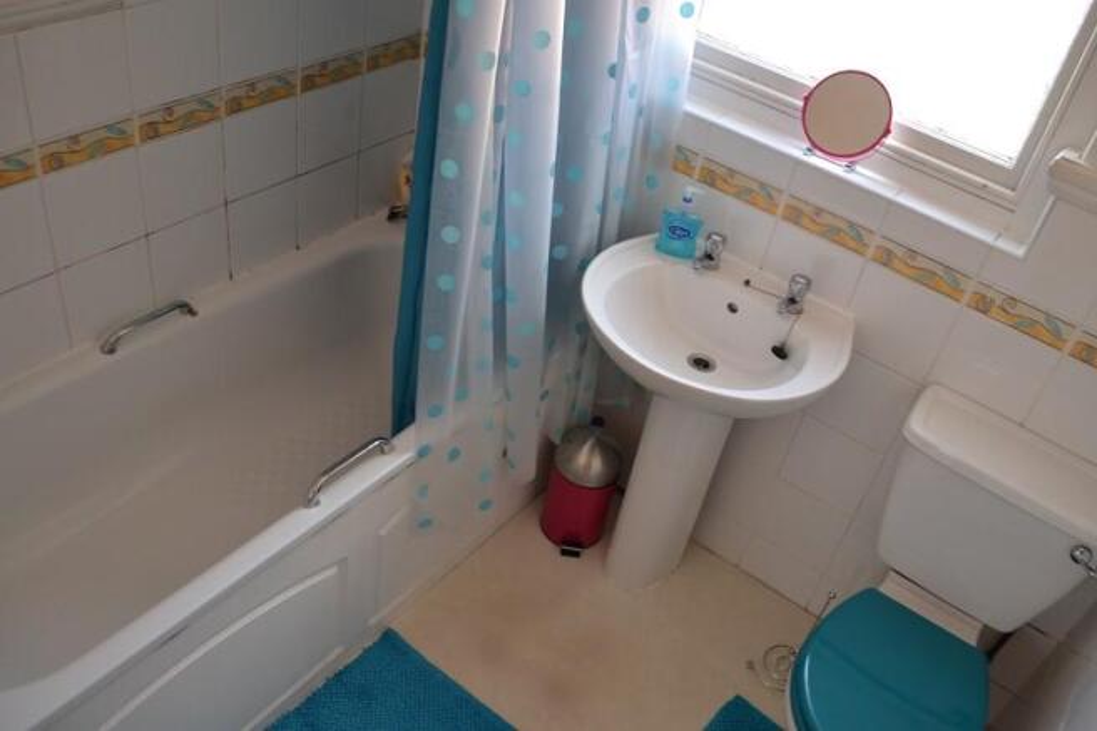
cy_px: 366
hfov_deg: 61.9
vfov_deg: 43.6
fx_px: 914
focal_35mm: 30
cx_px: 548
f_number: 4.5
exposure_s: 1/80
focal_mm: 20
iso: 400
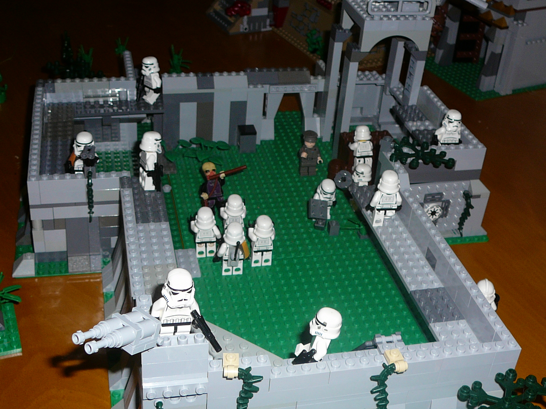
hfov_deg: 39.7
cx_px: 273
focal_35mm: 48
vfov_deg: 30.3
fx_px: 757
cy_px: 204
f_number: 3
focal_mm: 5.6
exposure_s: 1/30
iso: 80
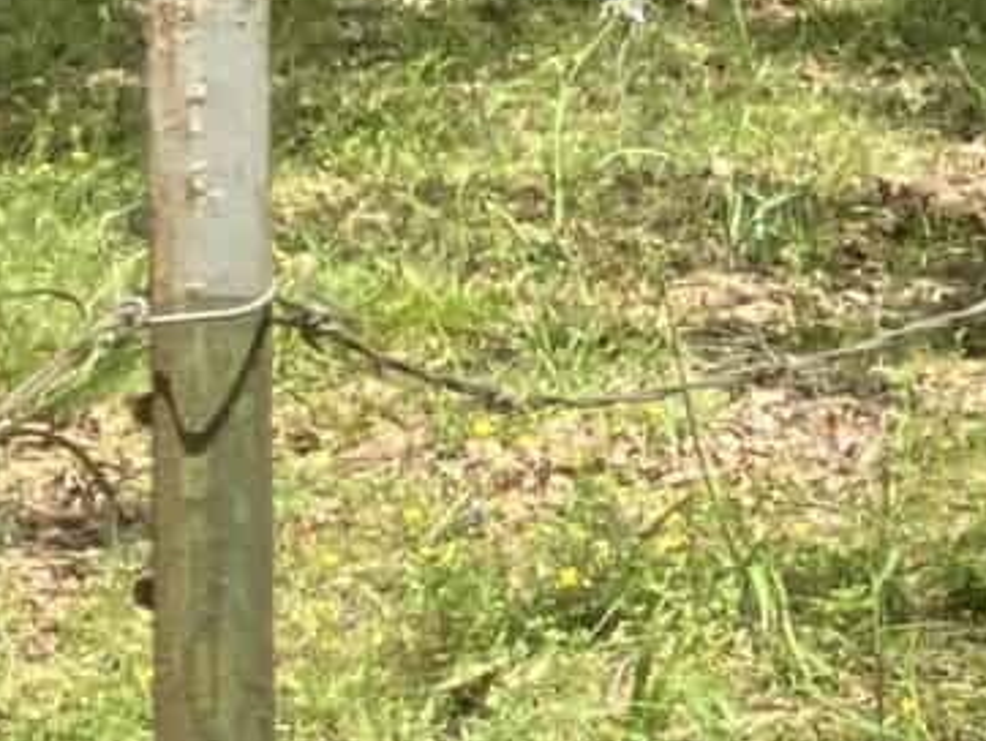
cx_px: 3149
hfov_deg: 8.2
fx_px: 5644
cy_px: -44
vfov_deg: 7.5
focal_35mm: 198
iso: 32
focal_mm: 3.99
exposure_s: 1/623
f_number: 1.8
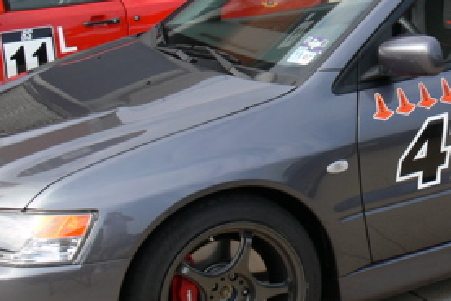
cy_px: 23
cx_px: 423
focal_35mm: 84
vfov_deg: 16.1
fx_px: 1053
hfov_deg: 23.4
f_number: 5.6
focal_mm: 7.4
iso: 80
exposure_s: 1/125
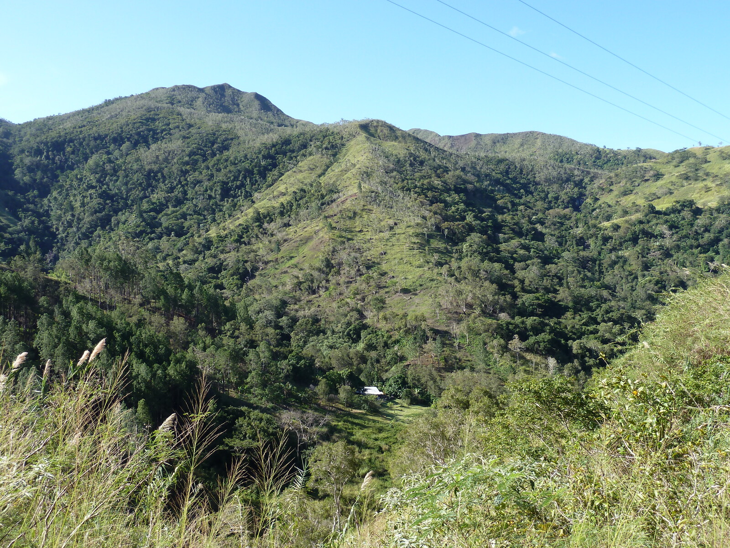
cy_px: 274
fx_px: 675
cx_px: 365
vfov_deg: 44.2
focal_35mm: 32
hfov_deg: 56.8
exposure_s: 1/250
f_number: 4
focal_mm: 5.3
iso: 80
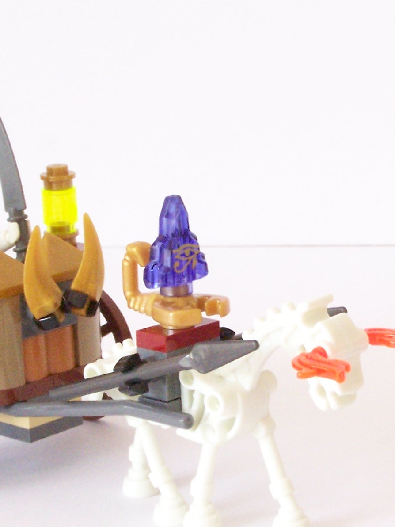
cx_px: 299
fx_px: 1841
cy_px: 316
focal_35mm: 121
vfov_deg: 16.3
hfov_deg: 12.2
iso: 400
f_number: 6.3
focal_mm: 9.3
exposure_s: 1/3
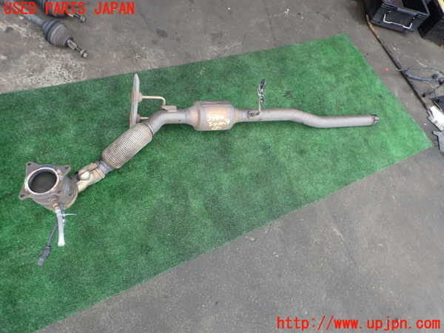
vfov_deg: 54.9
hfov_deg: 69.4
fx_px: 321
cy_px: 166
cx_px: 222
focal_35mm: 25
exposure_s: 1/160
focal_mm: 4.5
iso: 100
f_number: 2.8
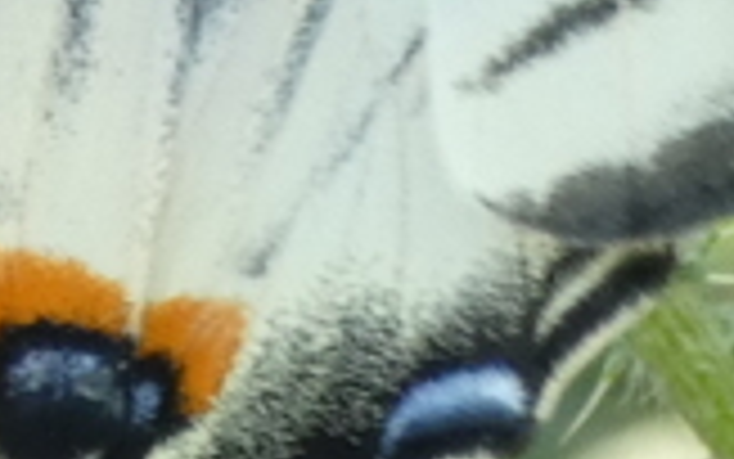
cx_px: 205
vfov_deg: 1.2
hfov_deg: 1.9
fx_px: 22152
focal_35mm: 1107
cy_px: 76
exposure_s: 1/80
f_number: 5.5
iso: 320
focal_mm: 35.8
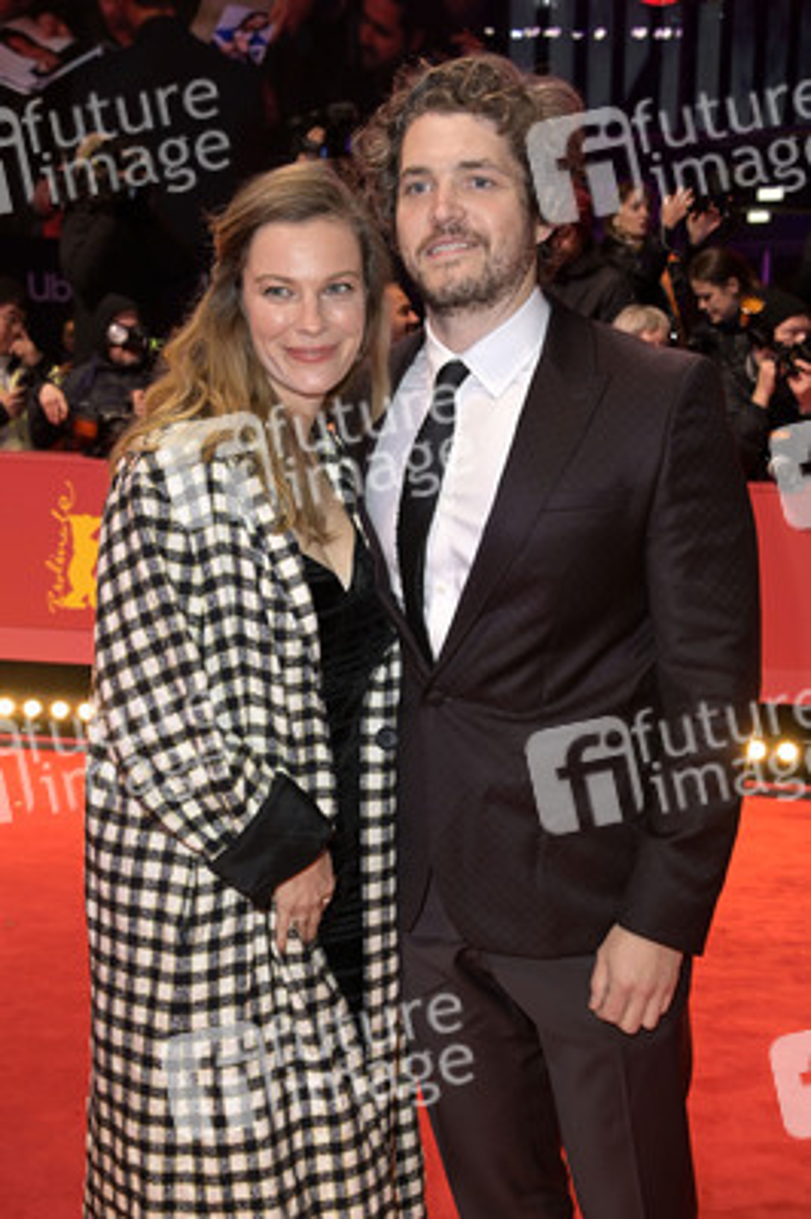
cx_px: 406
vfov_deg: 44.5
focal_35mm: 44
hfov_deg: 30.5
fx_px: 1489
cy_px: 610
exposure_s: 1/160
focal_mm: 44
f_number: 5.6
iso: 1250
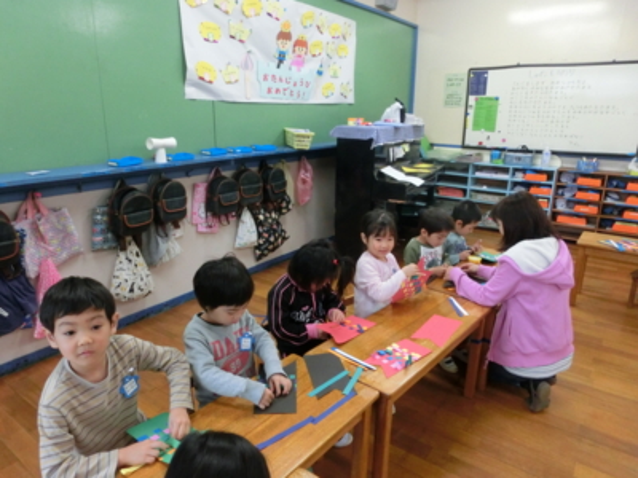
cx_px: 319
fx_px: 442
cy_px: 239
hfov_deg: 71.6
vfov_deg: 56.8
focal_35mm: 24
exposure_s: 1/125
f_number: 3
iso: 500
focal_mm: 4.24
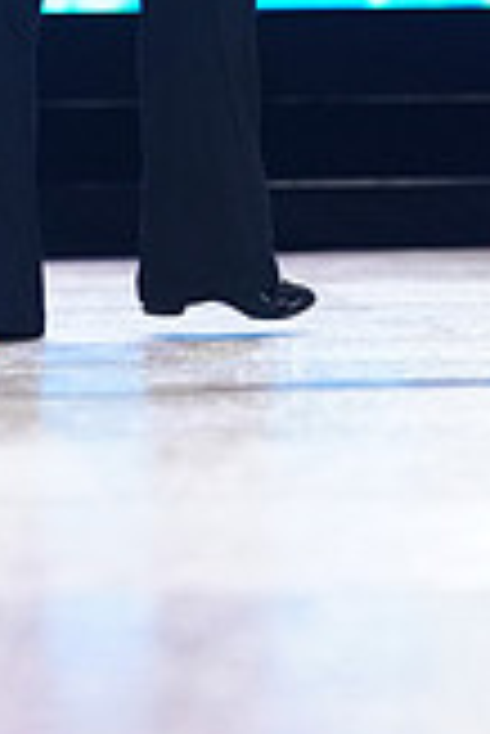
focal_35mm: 362
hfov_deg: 3.8
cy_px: -414
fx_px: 7375
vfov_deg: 5.6
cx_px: 52
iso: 2000
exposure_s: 1/500
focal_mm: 102
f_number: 2.8
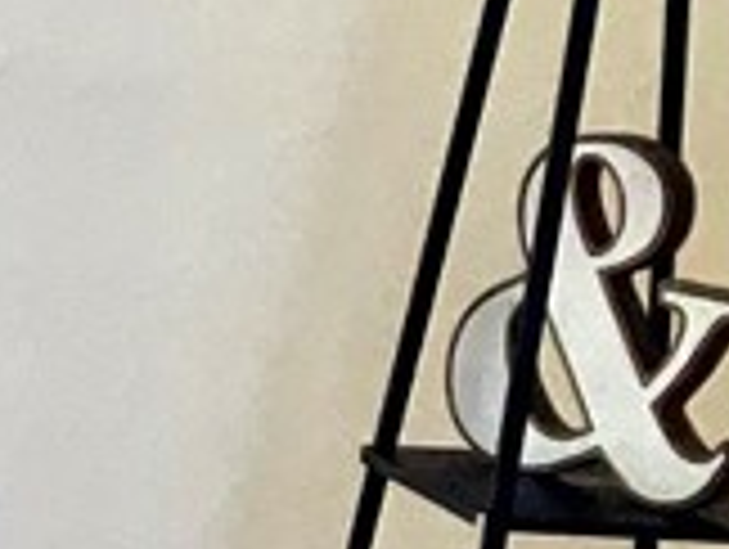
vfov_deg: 8.1
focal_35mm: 183
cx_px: -1390
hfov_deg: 9.0
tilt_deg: -9.0
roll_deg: -2.6
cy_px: 126
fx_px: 3860
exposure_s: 1/545
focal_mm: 3
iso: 16
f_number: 1.8
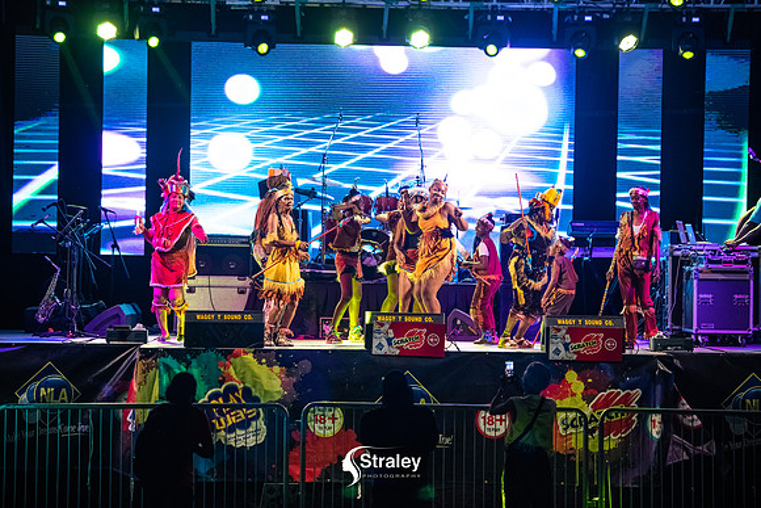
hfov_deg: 15.2
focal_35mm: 135
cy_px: 254
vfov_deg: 10.2
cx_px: 380
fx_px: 2854
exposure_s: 1/200
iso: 800
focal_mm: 135
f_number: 4
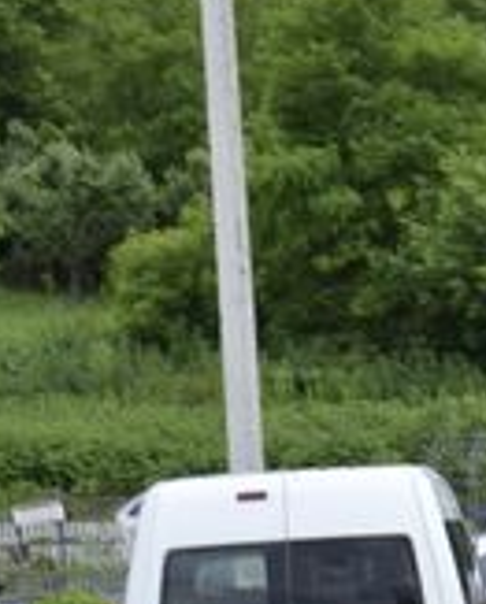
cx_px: 838
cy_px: 402
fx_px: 6386
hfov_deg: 4.3
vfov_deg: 5.4
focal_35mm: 356
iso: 200
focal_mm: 55
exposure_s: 1/500
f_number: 5.6
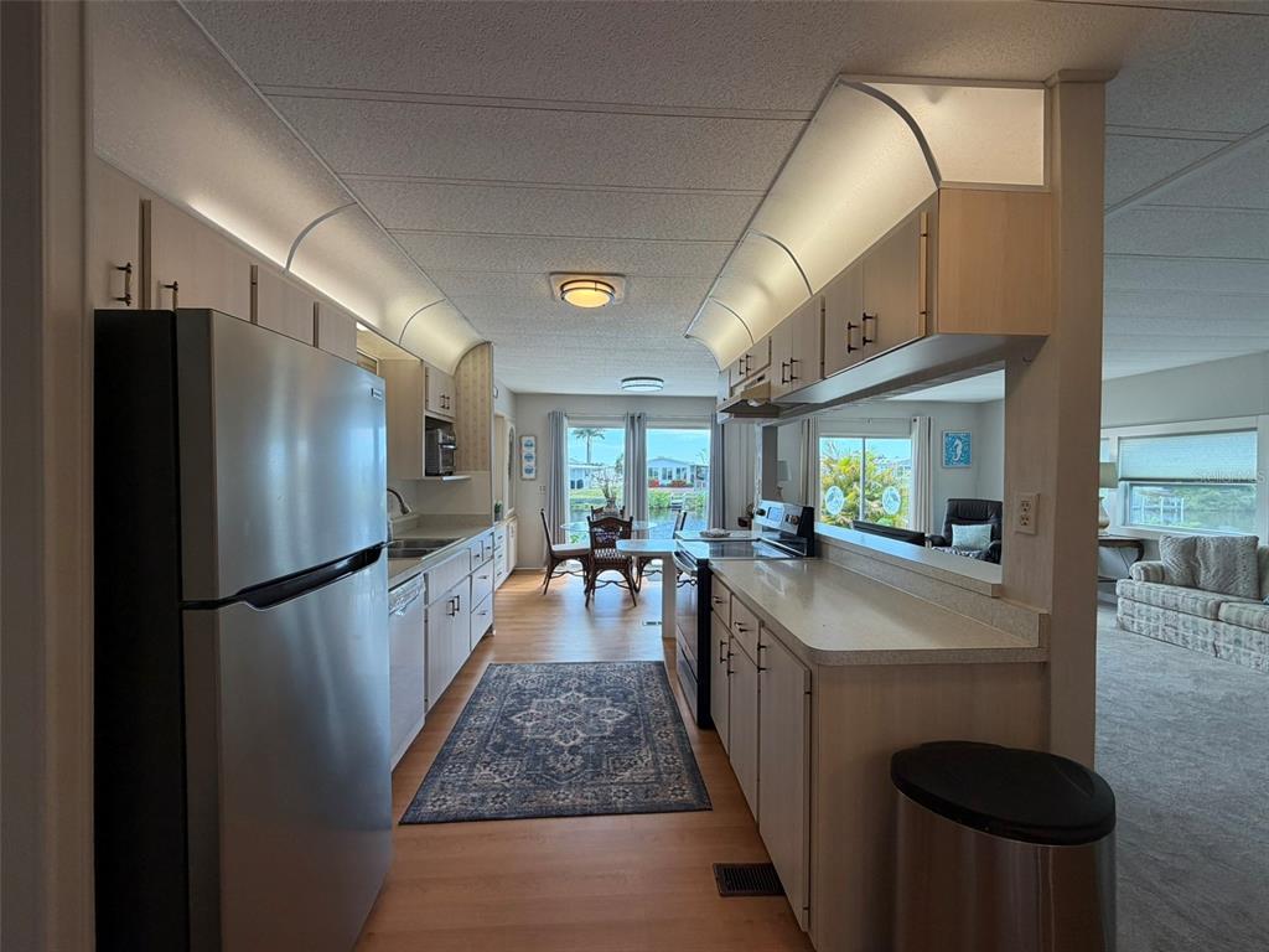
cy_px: 476
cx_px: 634
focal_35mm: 14
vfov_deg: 85.7
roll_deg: +0.0
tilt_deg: -0.1
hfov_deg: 102.1
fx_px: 513
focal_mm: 2.22
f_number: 2.2
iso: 64
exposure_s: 1/120
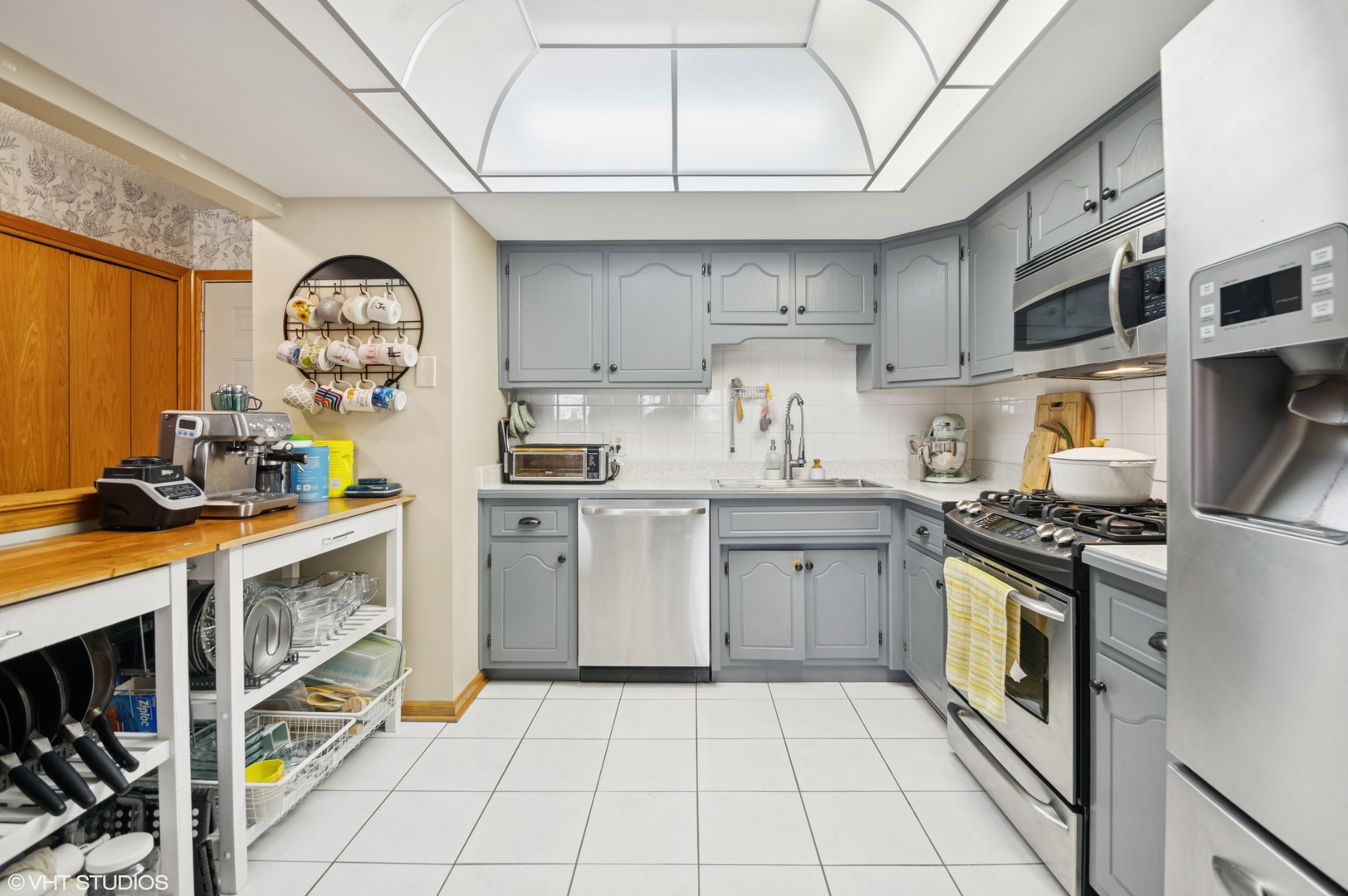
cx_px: 674
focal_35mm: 15
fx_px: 561
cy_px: 448
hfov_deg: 100.4
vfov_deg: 77.2
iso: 200
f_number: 11
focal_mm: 10
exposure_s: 1/3.33
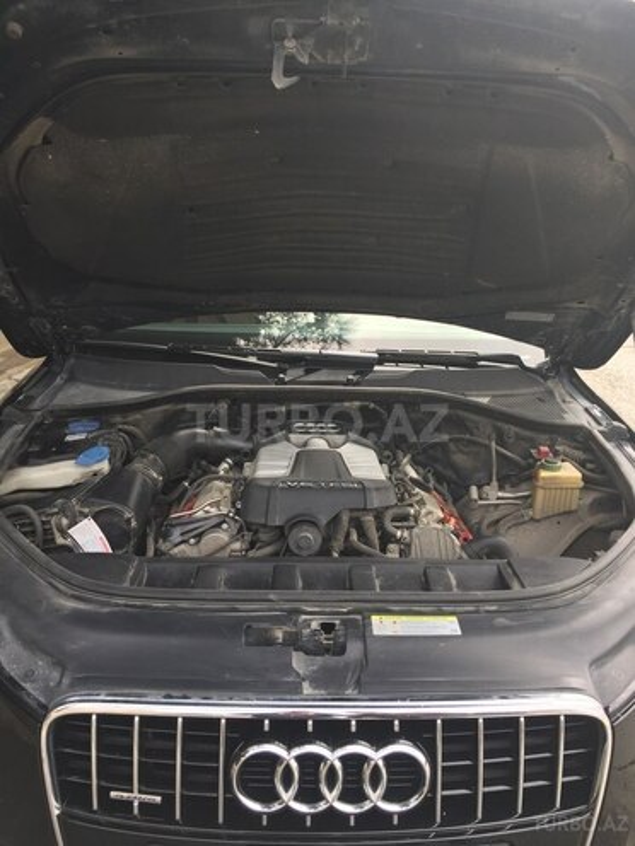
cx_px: 318
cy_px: 423
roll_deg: -2.4
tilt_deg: -16.8
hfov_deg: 48.2
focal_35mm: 29
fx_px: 709
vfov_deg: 61.7
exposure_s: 1/237
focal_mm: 4.15
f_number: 2.2
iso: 32
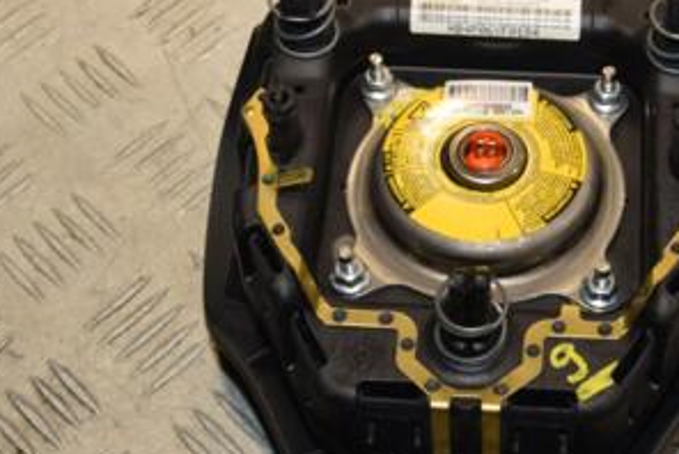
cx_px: 491
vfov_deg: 16.1
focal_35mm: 85
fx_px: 1605
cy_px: 266
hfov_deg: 23.7
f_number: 9
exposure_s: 1/200
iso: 800
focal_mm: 28
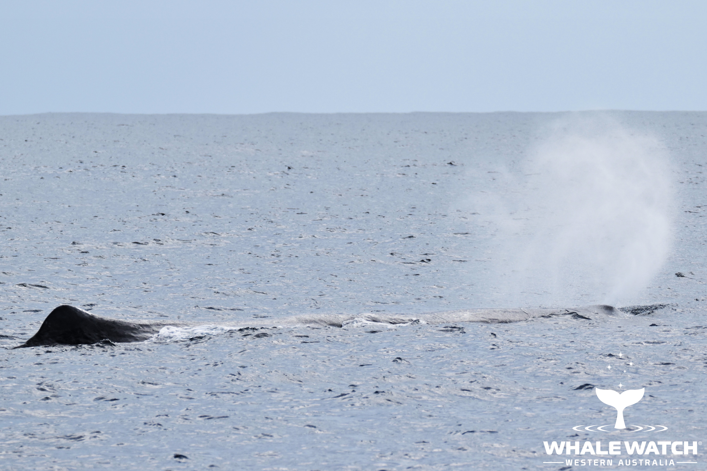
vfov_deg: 3.4
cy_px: 236
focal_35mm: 405
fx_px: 7953
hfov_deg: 5.1
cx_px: 354
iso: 400
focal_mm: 270
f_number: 7.1
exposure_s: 1/1600
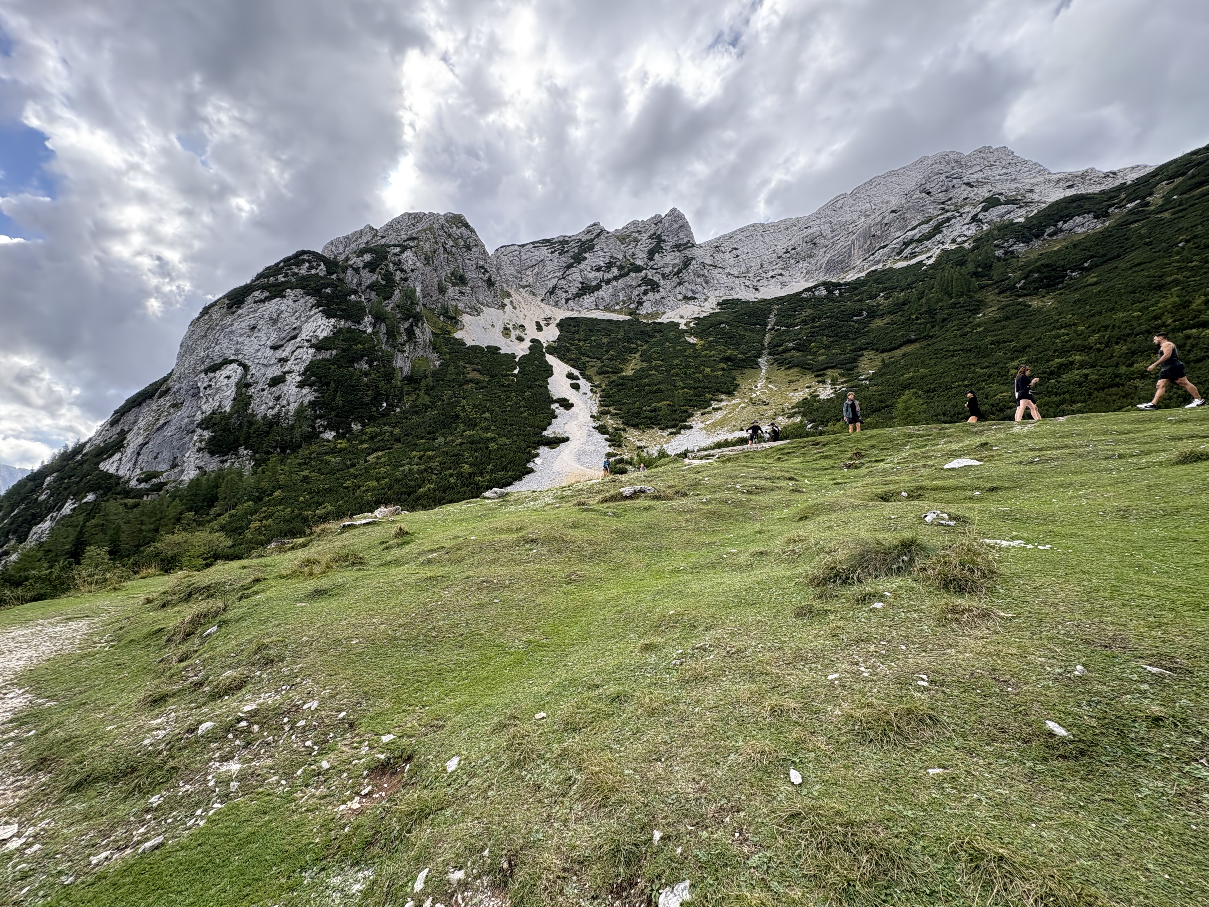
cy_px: 454
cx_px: 604
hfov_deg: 102.1
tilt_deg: +9.6
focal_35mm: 14
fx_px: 489
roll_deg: -0.1
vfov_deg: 85.7
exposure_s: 1/335
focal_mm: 2.22
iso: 40
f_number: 2.2
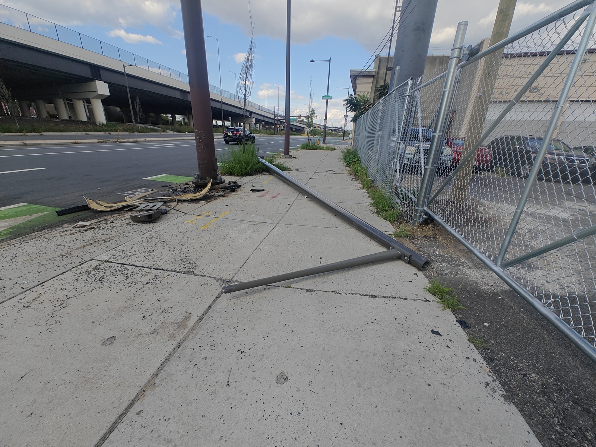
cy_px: 224
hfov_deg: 102.1
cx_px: 298
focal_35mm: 14
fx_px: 241
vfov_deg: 85.7
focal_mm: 2.62
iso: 64
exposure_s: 1/686
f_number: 2.2
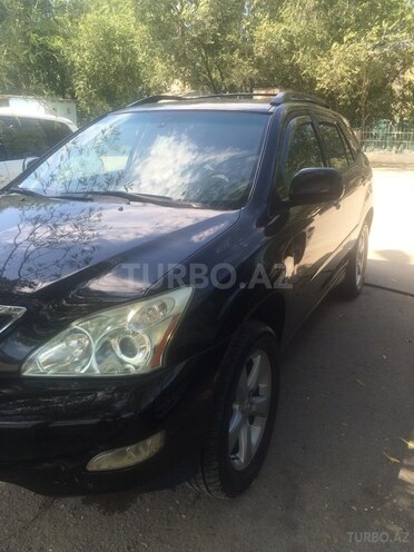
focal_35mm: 29
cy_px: 276
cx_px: 207
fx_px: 462
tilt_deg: -21.0
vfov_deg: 61.7
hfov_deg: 48.2
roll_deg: +1.2
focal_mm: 4.15
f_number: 2.2
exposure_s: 1/441
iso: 32
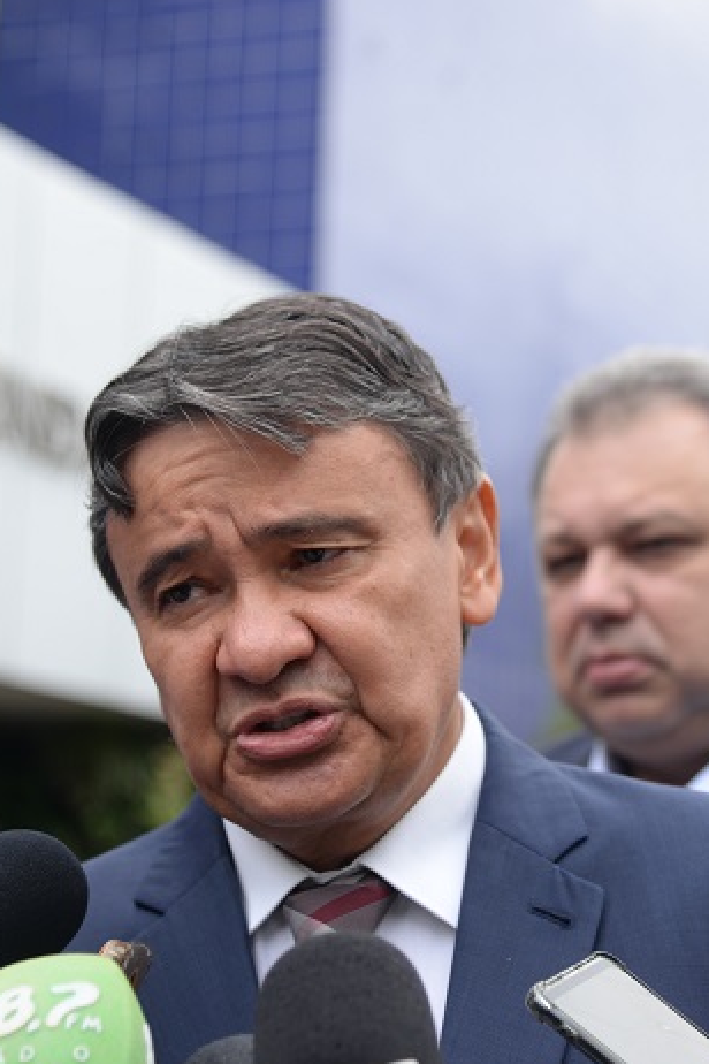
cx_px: 421
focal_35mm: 100
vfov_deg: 20.4
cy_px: 531
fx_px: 2954
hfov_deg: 13.7
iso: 250
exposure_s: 1/400
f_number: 5
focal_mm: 66
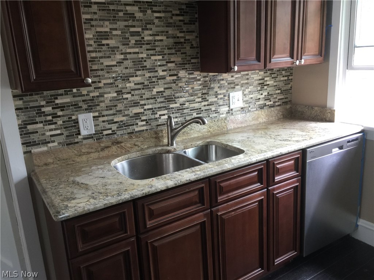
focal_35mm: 29
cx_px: 187
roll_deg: +2.0
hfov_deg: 61.7
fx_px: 313
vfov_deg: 48.2
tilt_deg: -13.6
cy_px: 140
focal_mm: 4.15
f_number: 2.2
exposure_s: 1/15
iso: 40
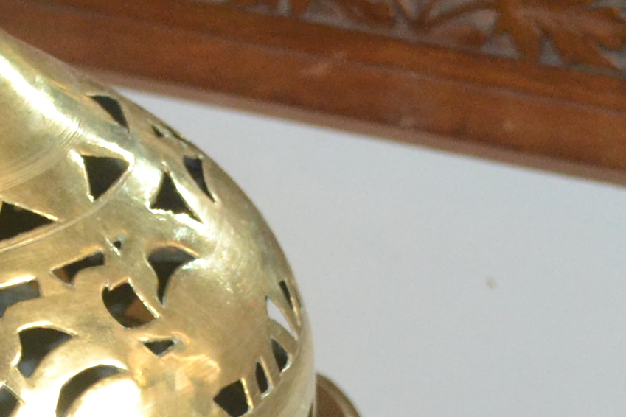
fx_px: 3964
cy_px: 413
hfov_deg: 9.0
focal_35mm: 228
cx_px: 79
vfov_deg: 6.0
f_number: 4.5
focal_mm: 28
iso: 1400
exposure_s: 1/60
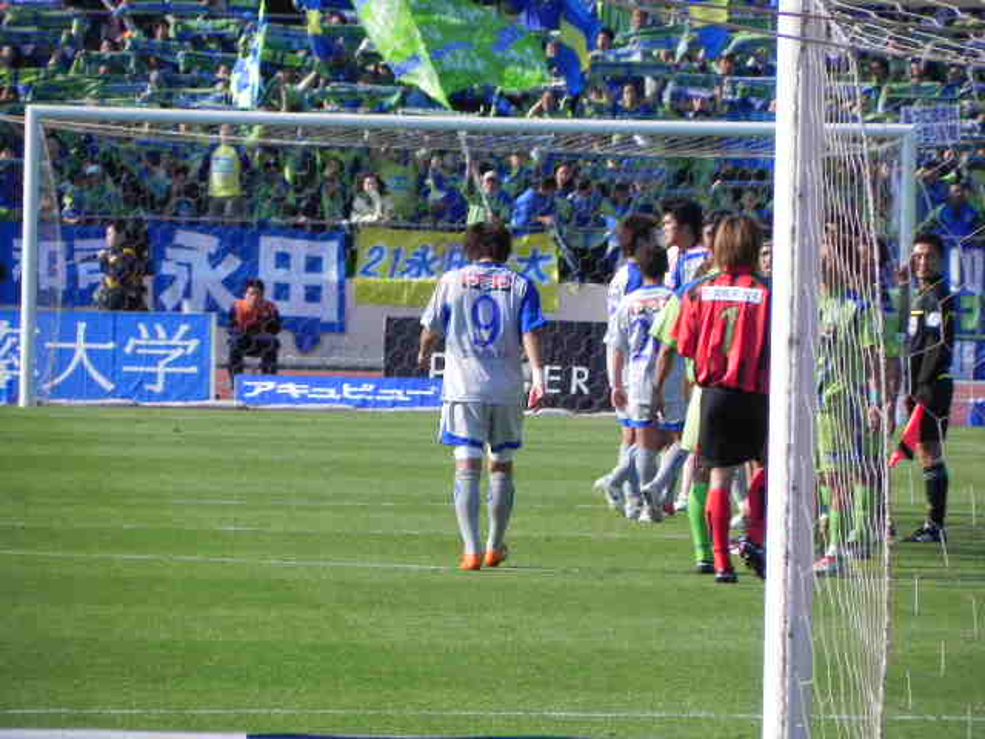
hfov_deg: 3.3
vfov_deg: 2.5
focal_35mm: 605
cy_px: 370
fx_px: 17215
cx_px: 492
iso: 160
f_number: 6.3
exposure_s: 1/408
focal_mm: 107.6
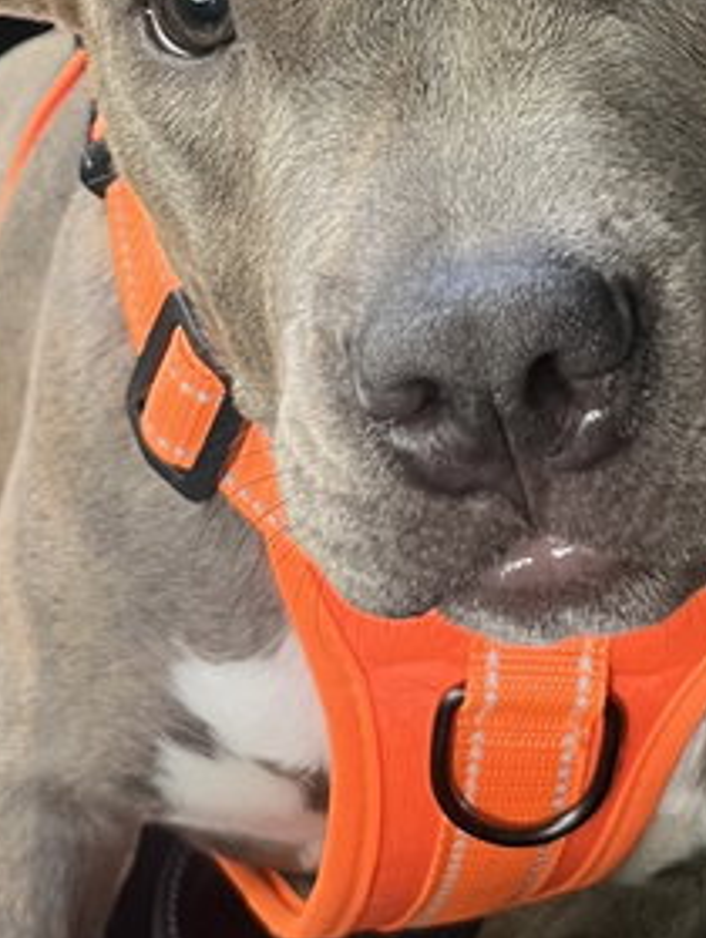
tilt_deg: -32.4
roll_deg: +0.1
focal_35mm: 62
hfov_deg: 23.7
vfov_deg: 30.5
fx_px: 1682
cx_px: 356
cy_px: 212
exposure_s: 1/60
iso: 250
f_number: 1.6
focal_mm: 5.1
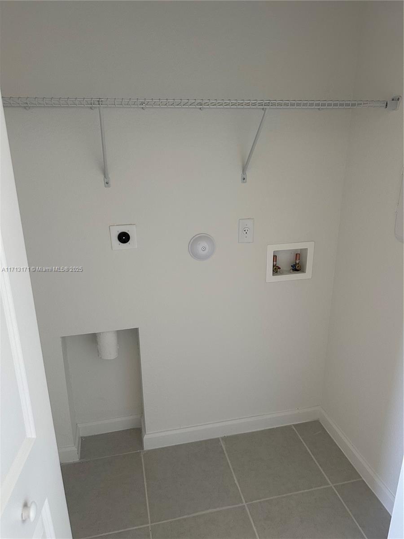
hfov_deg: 56.8
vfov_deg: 71.6
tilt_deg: -18.4
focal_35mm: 24
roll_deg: +0.1
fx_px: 373
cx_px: 202
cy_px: 270
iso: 250
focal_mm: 6.86
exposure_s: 1/60
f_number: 1.78
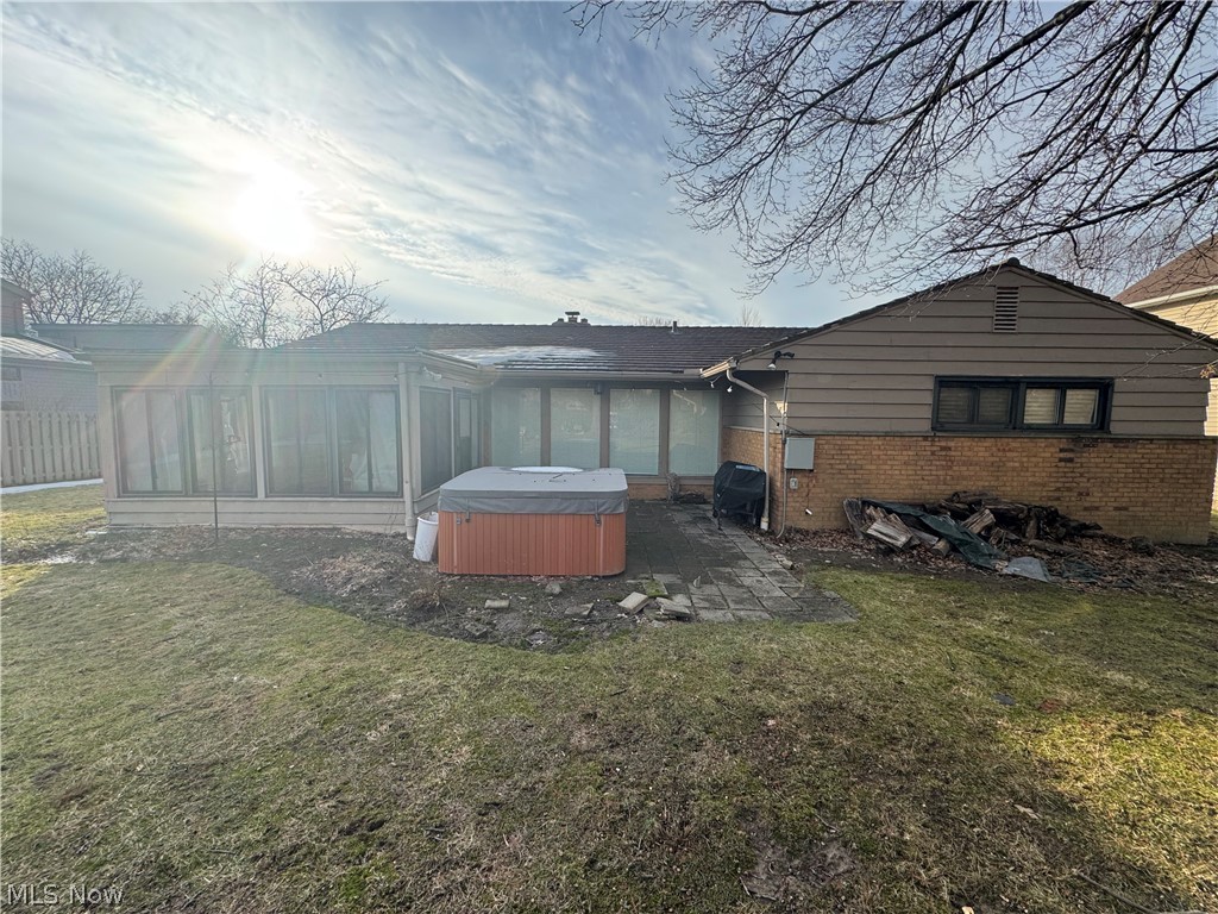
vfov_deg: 85.7
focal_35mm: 14
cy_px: 457
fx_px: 493
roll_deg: -0.5
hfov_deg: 102.1
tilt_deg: -4.7
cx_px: 609
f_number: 2.2
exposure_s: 1/812
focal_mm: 2.22
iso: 50
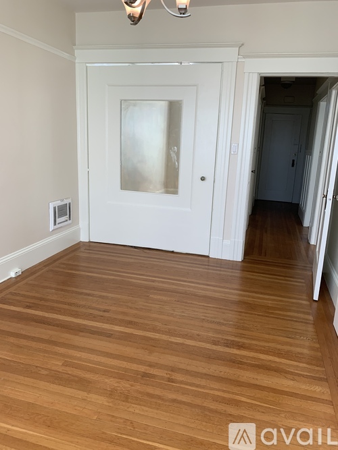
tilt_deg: -15.4
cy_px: 225
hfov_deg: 53.0
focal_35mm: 26
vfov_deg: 67.3
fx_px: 339
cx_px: 169
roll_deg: -0.6
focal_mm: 4.25
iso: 50
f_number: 1.8
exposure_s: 1/120
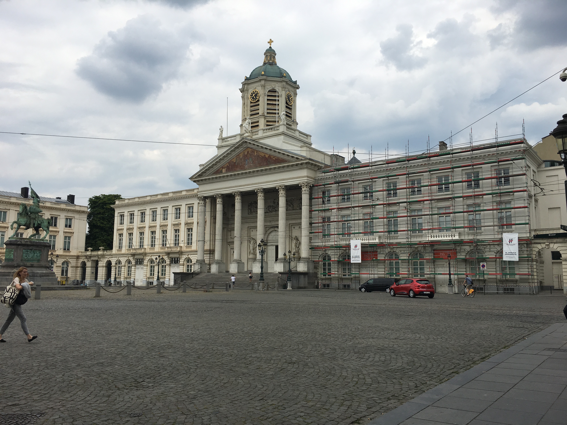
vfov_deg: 48.2
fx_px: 475
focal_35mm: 29
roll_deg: -1.3
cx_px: 284
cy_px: 212
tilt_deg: +8.1
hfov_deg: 61.7
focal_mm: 4.15
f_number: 2.2
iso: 25
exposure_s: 1/1304
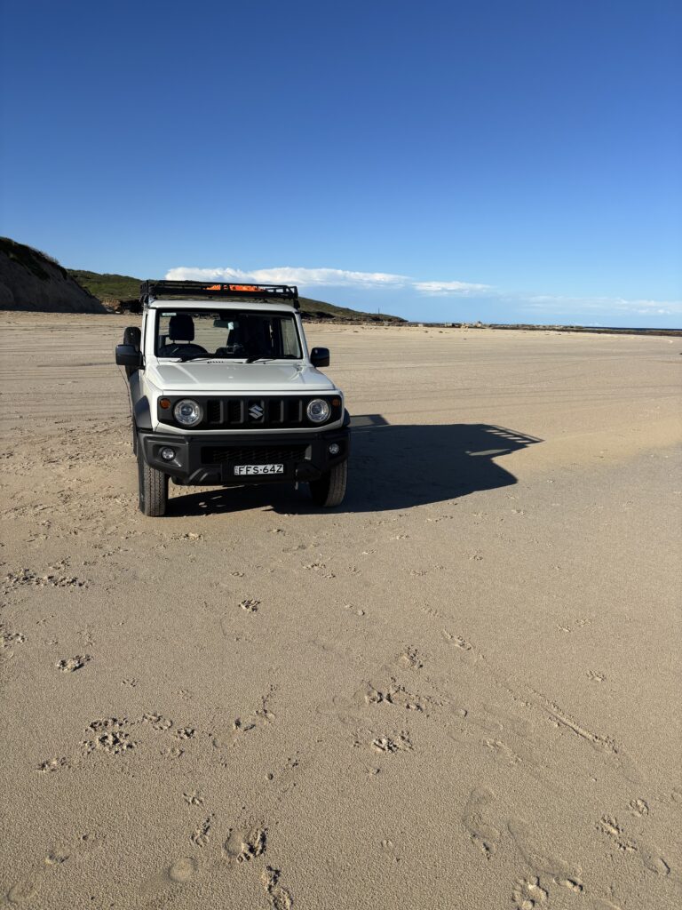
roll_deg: -1.3
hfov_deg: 53.1
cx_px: 341
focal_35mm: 26
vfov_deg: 67.3
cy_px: 455
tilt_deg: -11.7
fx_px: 683
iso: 50
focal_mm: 5.96
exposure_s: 1/4425
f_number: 1.6
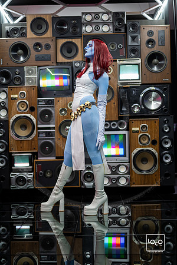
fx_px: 369
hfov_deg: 27.0
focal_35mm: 50
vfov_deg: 39.6
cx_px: 88
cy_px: 132
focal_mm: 50
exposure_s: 1/250
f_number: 1.2
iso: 1000
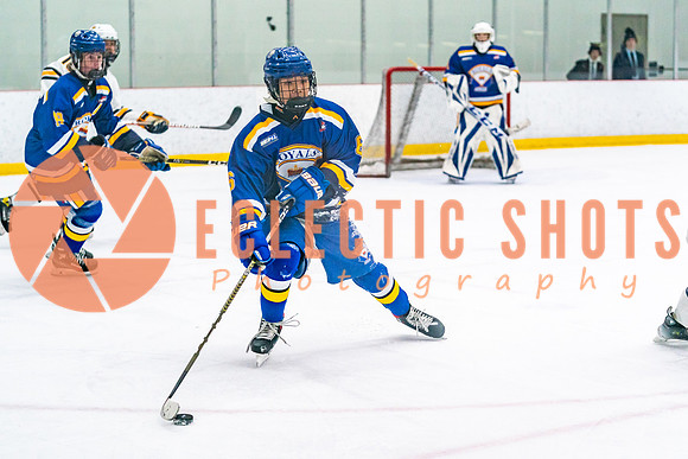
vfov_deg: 16.4
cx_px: 344
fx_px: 1592
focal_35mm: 83
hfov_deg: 24.4
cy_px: 190
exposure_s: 1/1250
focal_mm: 70
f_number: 2.8
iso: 3200
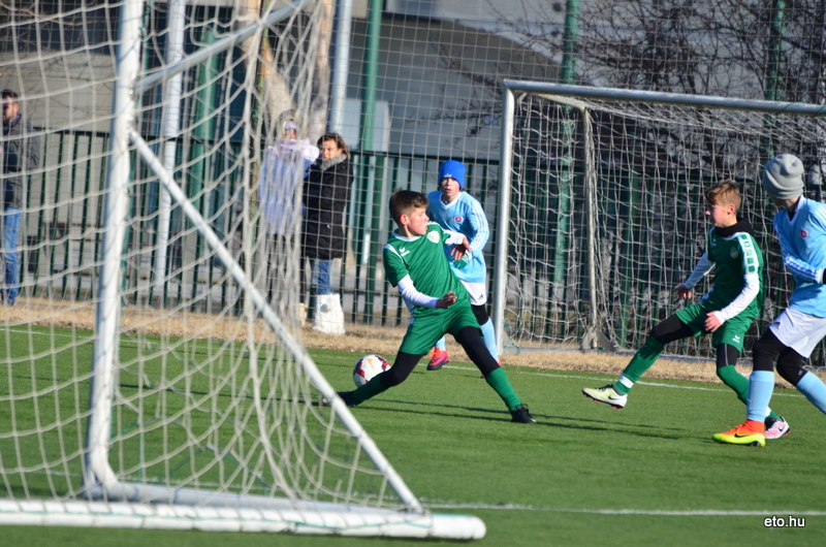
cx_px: 413
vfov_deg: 3.0
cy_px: 274
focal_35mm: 450
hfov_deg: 4.6
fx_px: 10304
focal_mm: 300
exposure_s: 1/2000
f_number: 5.6
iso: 500
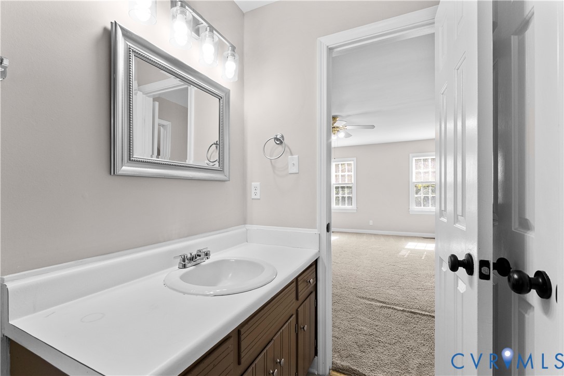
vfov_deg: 75.9
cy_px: 188
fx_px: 241
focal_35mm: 15
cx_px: 282
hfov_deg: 98.9
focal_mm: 15.4
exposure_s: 1/30
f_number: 9
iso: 1600
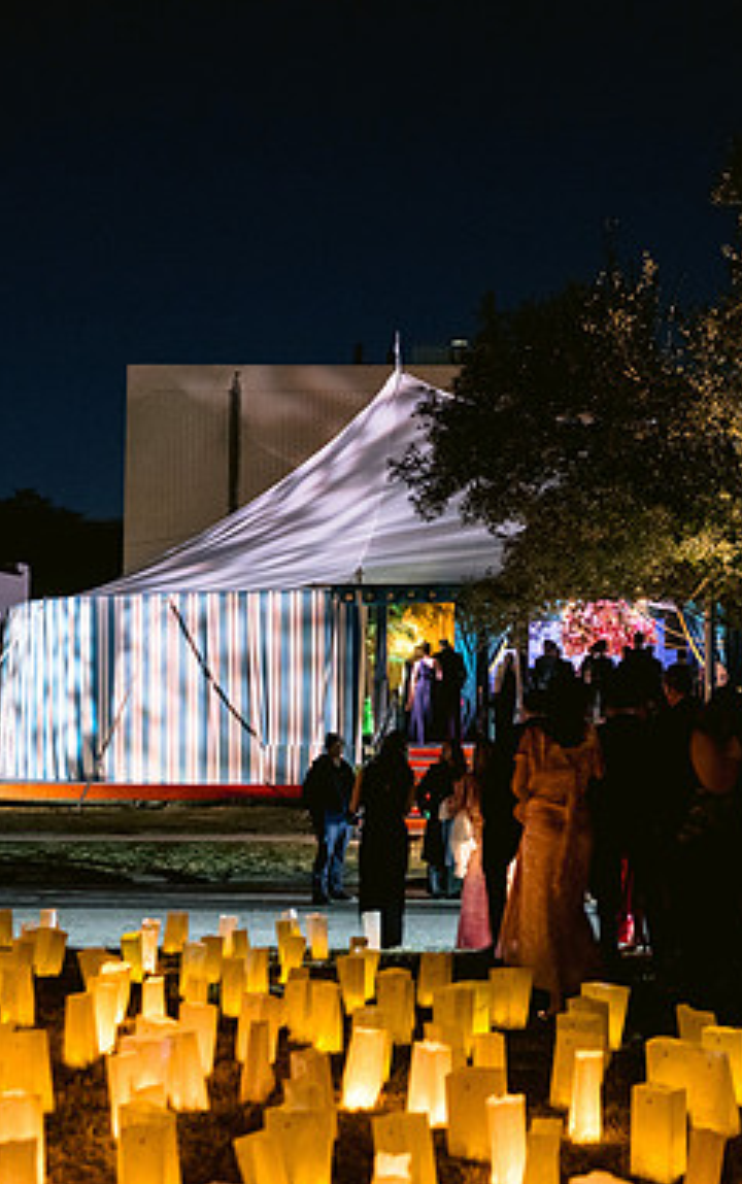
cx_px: 591
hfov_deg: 23.7
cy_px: 592
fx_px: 1744
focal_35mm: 54
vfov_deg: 37.5
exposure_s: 1/20
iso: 1600
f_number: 2.8
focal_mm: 35
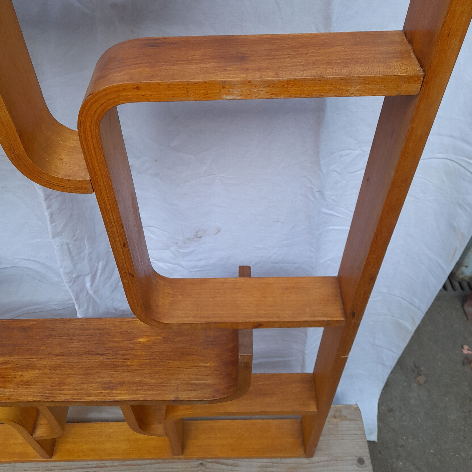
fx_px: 463
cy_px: 211
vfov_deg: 53.9
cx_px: 234
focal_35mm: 30
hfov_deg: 54.0
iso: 100
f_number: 2
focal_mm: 4.6
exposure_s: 1/50
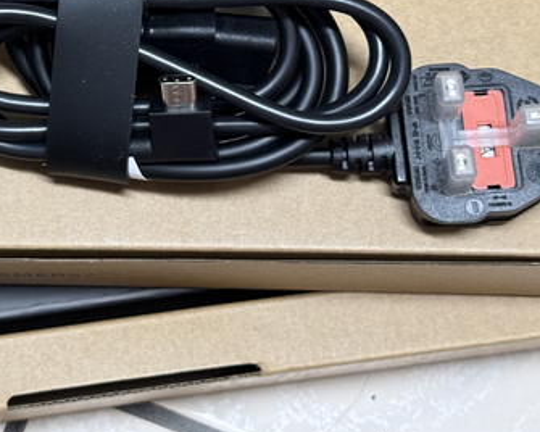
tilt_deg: -67.6
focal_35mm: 109
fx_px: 1742
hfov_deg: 17.1
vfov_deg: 13.9
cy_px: -28
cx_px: -42
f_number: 1.78
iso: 320
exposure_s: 1/40
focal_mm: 6.76
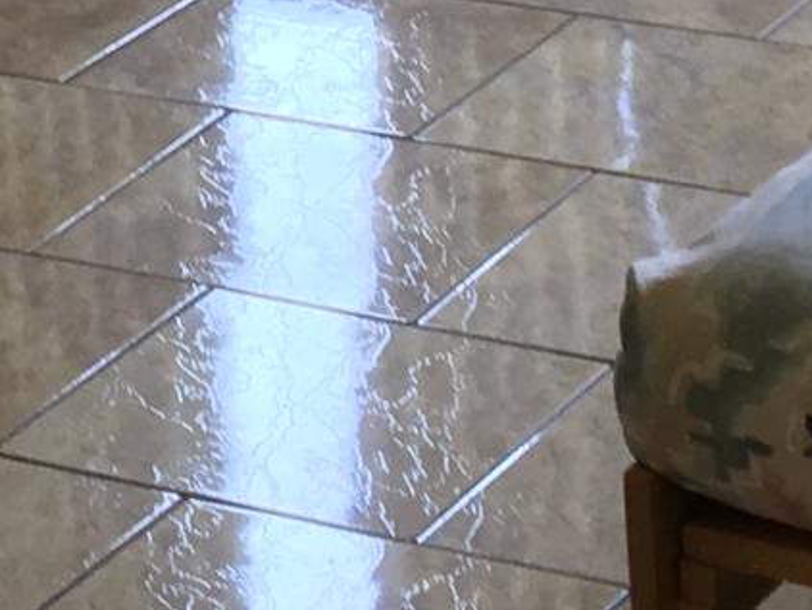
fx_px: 4835
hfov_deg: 9.5
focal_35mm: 206
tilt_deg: -11.3
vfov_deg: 6.9
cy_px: -700
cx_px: -69
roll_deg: +3.1
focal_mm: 4.15
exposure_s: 1/60
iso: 32
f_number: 2.2
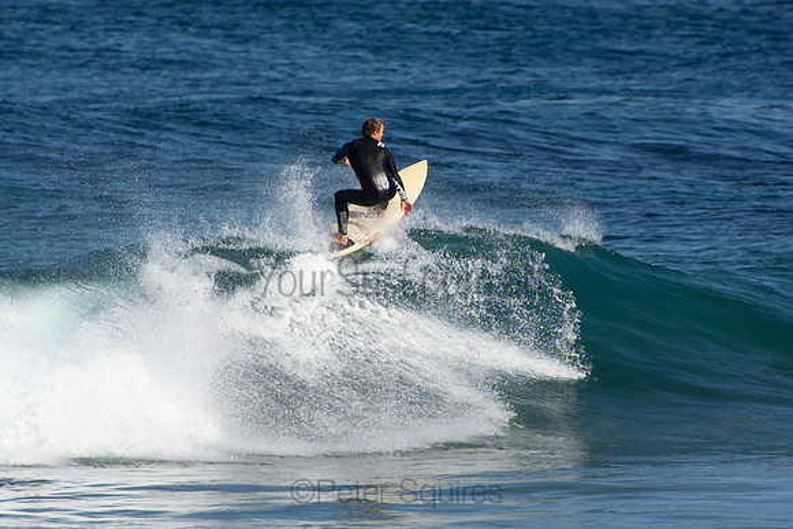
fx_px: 13219
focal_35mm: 600
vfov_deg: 2.3
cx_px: 396
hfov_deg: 3.4
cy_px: 264
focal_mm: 400
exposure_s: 1/1250
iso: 200
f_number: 5.6
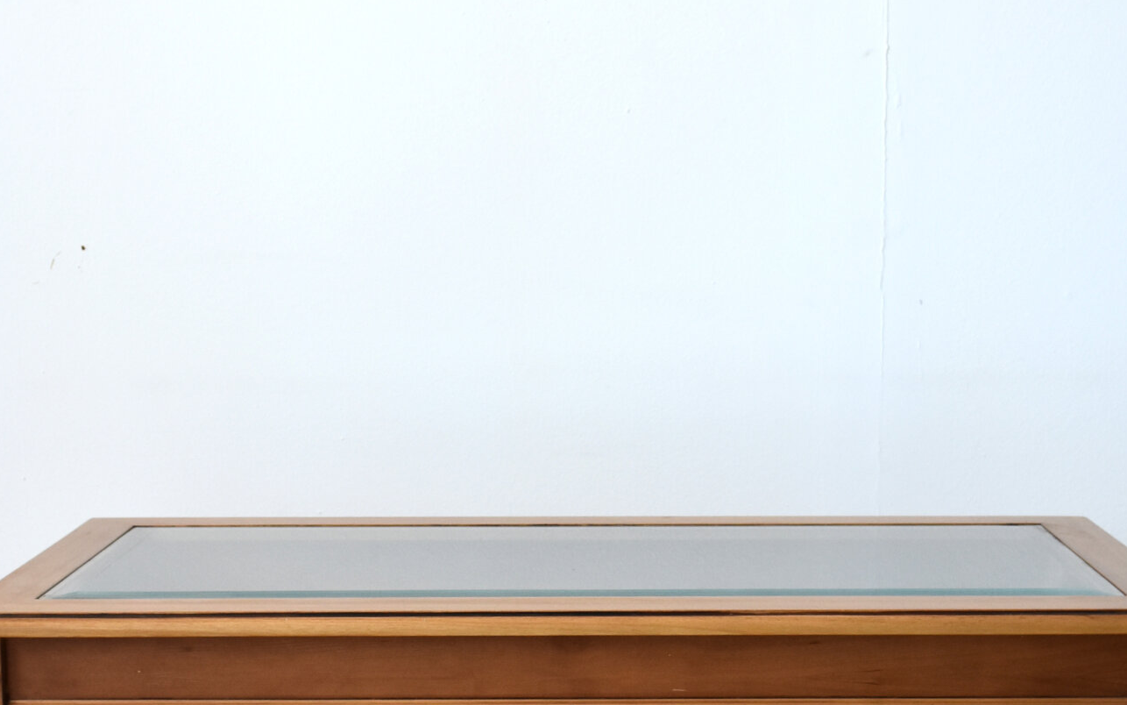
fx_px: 2151
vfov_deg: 18.4
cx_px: 611
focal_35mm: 70
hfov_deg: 29.4
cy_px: 594
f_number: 5
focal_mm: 23
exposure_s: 1/100
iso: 800
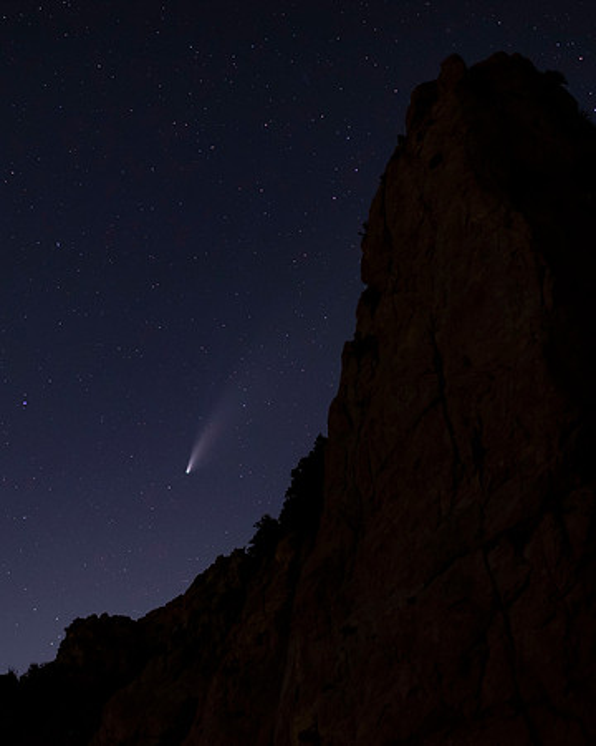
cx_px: 265
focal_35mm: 70
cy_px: 373
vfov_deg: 27.0
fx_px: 1551
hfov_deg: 21.7
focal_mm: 50
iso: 3200
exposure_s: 2
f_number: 1.8
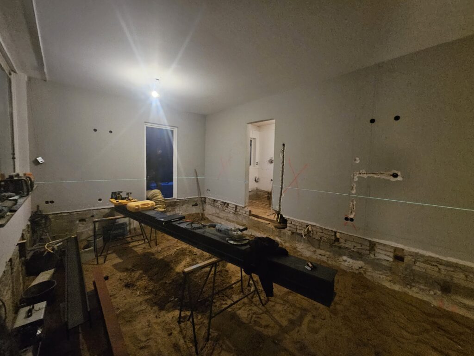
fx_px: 178
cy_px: 178
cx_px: 237
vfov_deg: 89.9
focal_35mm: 13
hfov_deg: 106.2
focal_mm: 2.2
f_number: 2.2
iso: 1000
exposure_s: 1/25
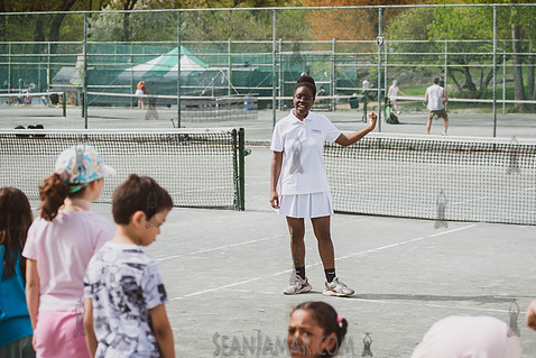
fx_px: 1445
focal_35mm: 97
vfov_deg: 14.1
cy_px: 154
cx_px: 296
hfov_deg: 21.0
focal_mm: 80
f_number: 4
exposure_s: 1/800
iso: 100
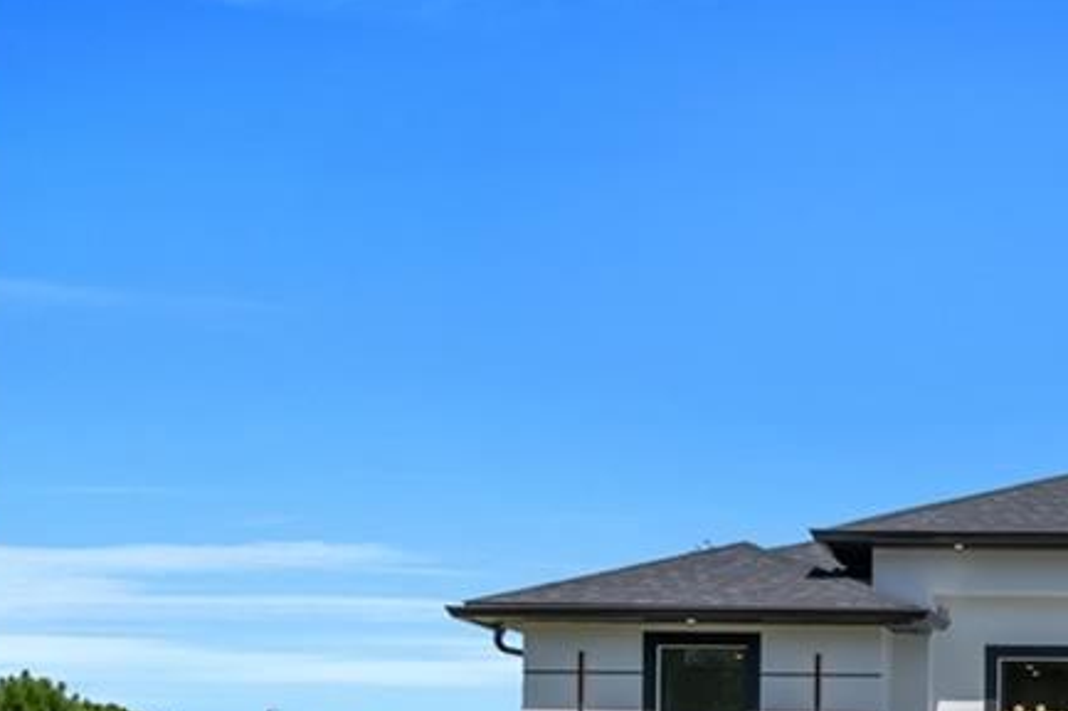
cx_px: 1231
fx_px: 2105
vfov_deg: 18.4
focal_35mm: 71
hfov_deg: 25.9
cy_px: 792
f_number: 8
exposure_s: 1/400
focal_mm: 20
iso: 100
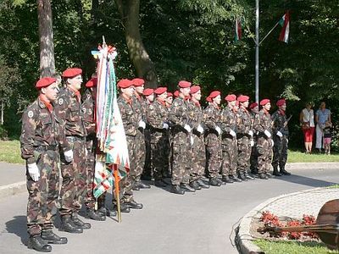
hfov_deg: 26.0
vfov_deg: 19.6
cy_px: 127
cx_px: 170
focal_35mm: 75
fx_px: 734
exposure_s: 1/250
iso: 100
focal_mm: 11.4
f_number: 5.6
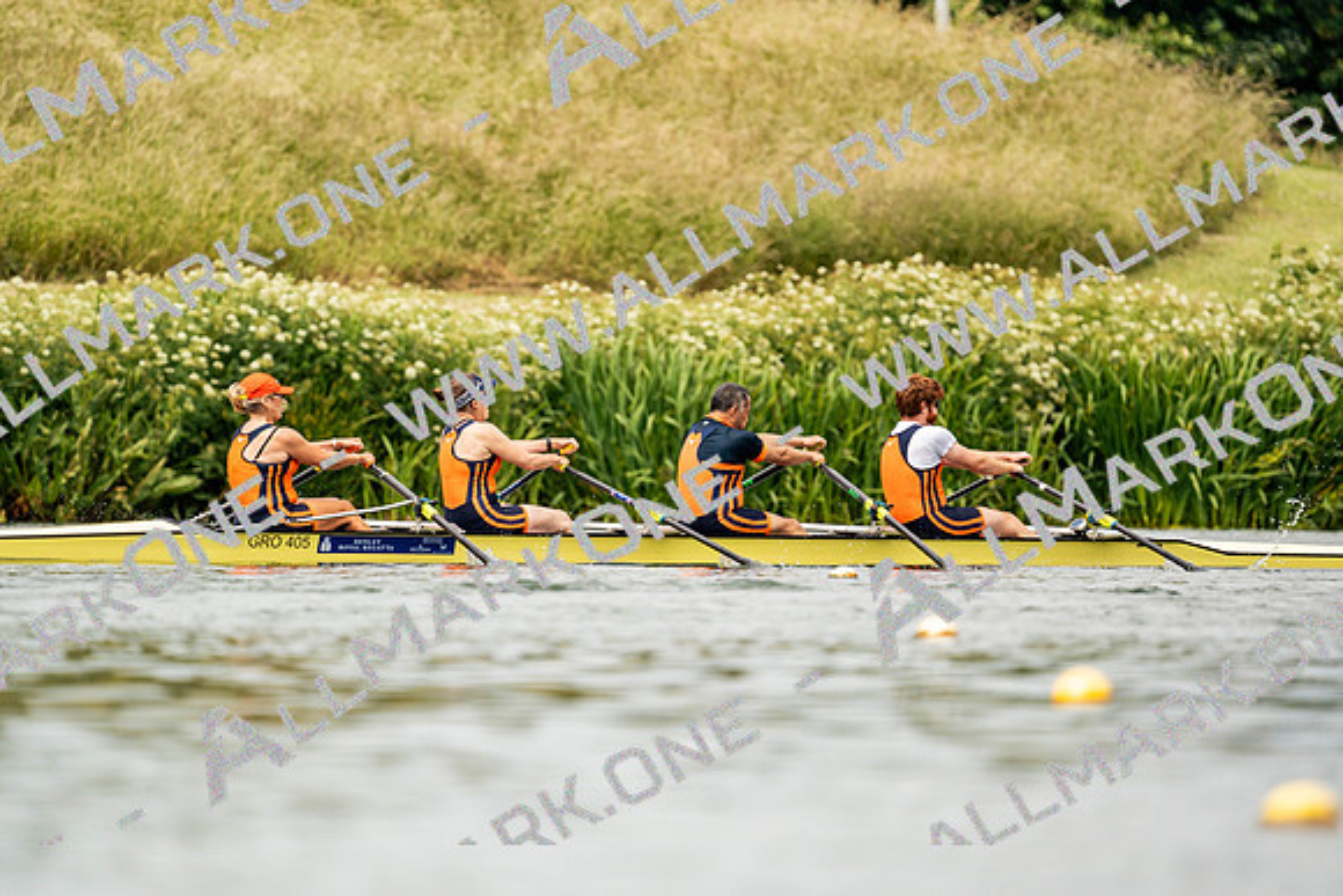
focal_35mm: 600
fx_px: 22388
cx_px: 672
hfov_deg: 3.4
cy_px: 448
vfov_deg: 2.3
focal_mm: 600
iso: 400
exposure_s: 1/2000
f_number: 6.3
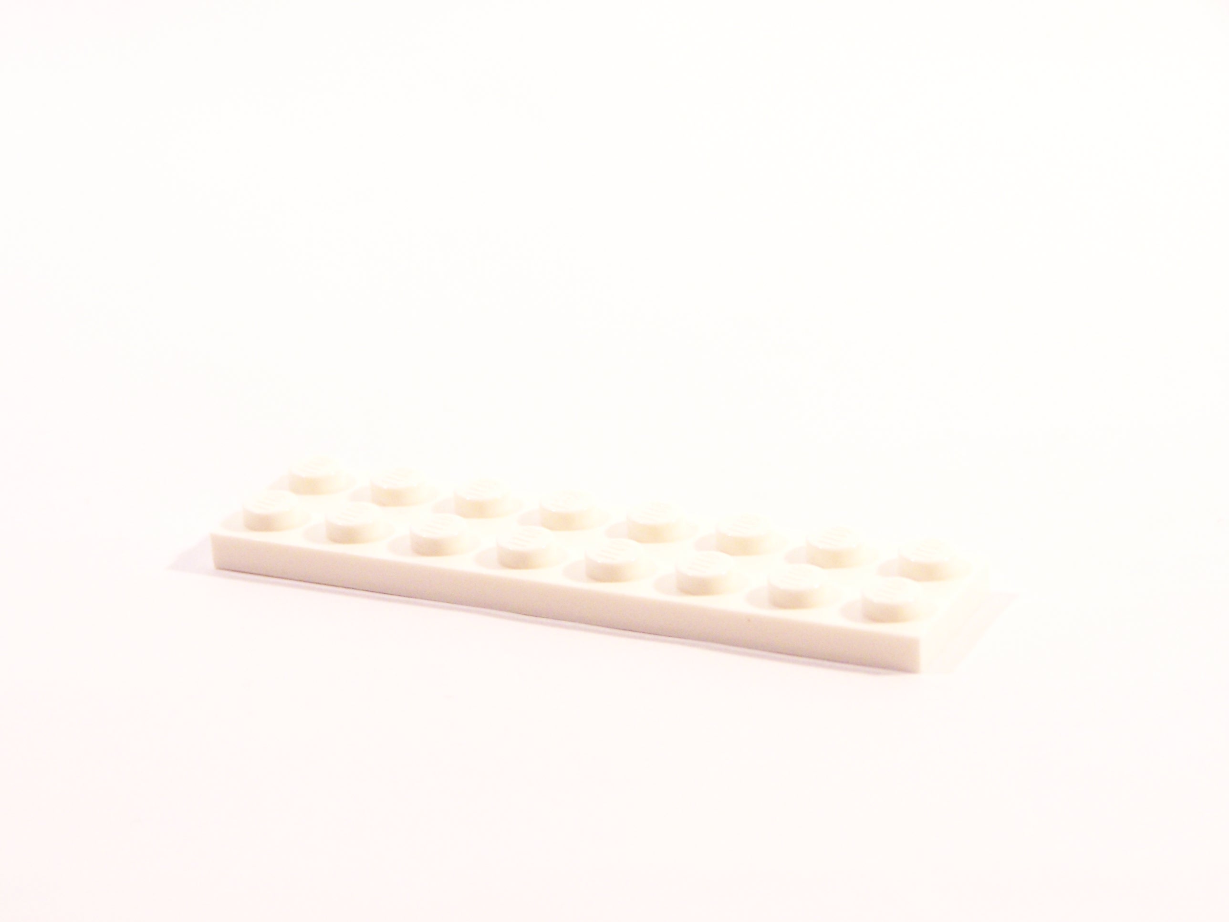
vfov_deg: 14.1
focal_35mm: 105
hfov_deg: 18.7
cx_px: 614
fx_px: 3728
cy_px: 461
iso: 400
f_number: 3.6
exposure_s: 1/30
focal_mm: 17.5
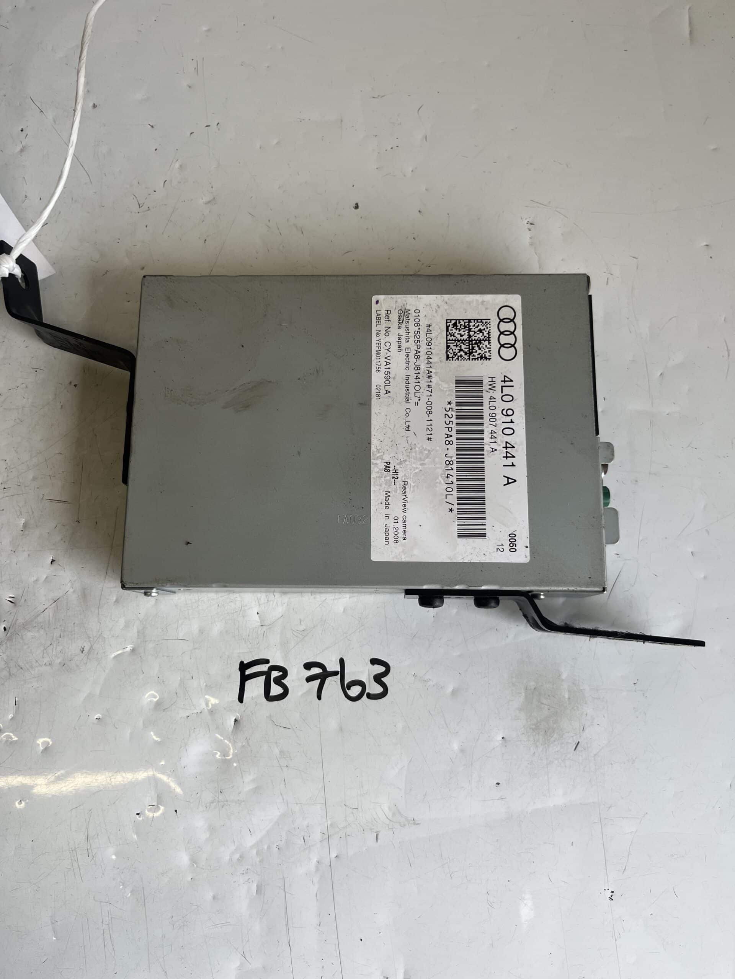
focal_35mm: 26
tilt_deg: -77.8
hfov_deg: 53.1
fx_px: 736
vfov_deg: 67.3
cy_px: 490
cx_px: 368
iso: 50
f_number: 1.6
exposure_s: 1/347
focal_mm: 5.1
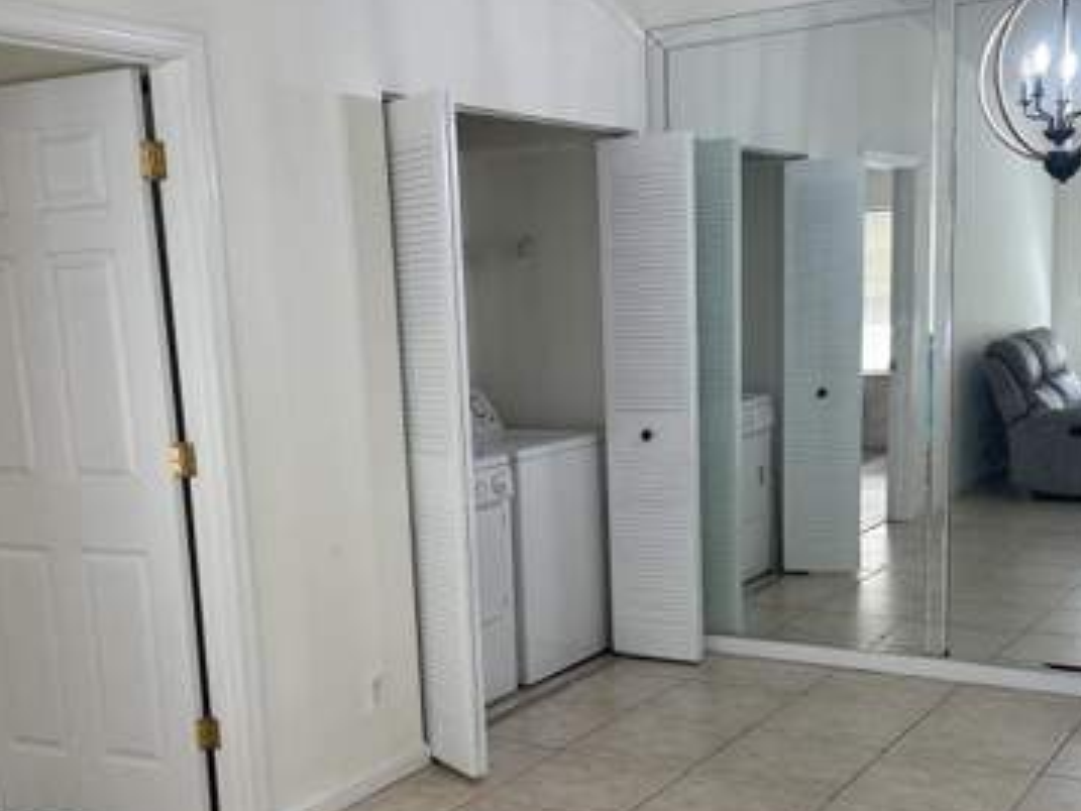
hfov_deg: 43.8
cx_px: 518
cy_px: 563
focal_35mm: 43
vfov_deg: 33.2
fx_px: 1343
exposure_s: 1/120
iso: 125
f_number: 1.78
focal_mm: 6.86
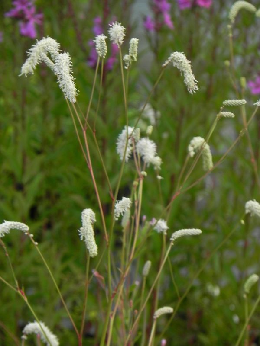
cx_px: 130
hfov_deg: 5.1
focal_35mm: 291
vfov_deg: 6.8
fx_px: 2914
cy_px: 173
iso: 160
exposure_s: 1/20
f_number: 5
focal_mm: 51.8
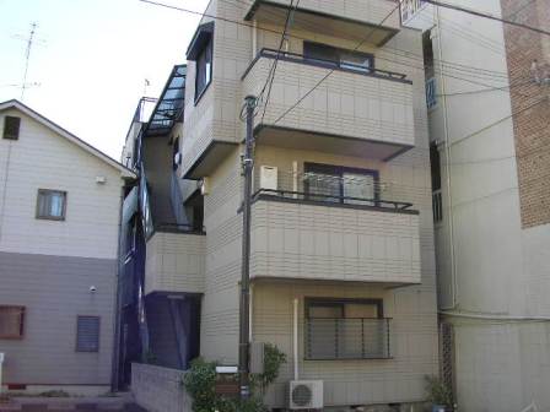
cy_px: 206
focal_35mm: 38
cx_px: 275
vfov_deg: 37.7
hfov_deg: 49.0
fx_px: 604
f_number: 4.1
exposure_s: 1/150
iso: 71
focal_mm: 5.8
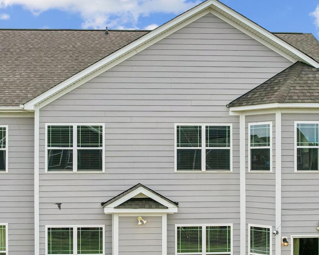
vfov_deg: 32.6
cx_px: 145
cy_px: 153
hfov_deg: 40.3
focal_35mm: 46
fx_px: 434
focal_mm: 8.4
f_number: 2.8
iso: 100
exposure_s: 1/500
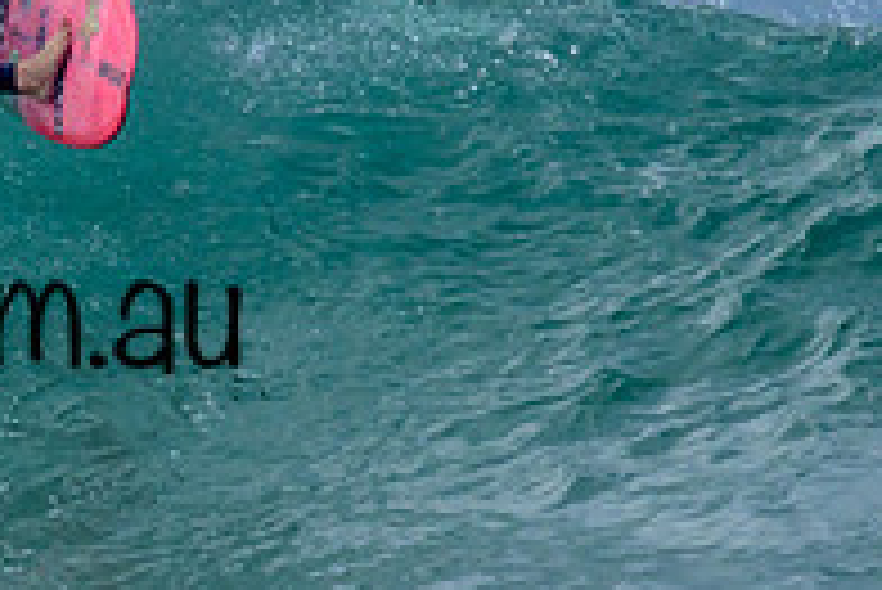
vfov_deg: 0.4
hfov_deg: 0.6
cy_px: 167
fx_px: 79461
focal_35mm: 3241
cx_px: -298
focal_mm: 800
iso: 900
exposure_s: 1/2000
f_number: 11
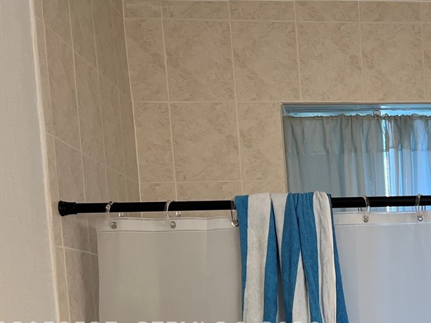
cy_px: 331
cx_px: 537
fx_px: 847
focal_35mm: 68
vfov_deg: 20.8
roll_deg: +2.9
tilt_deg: -3.7
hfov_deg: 25.3
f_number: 1.5
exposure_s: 1/120
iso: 100
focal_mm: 5.7
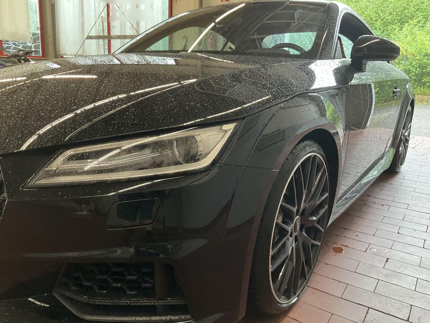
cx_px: 215
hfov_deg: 61.7
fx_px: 360
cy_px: 162
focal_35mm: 29
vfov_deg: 48.2
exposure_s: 1/50
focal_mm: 3
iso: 200
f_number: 1.8
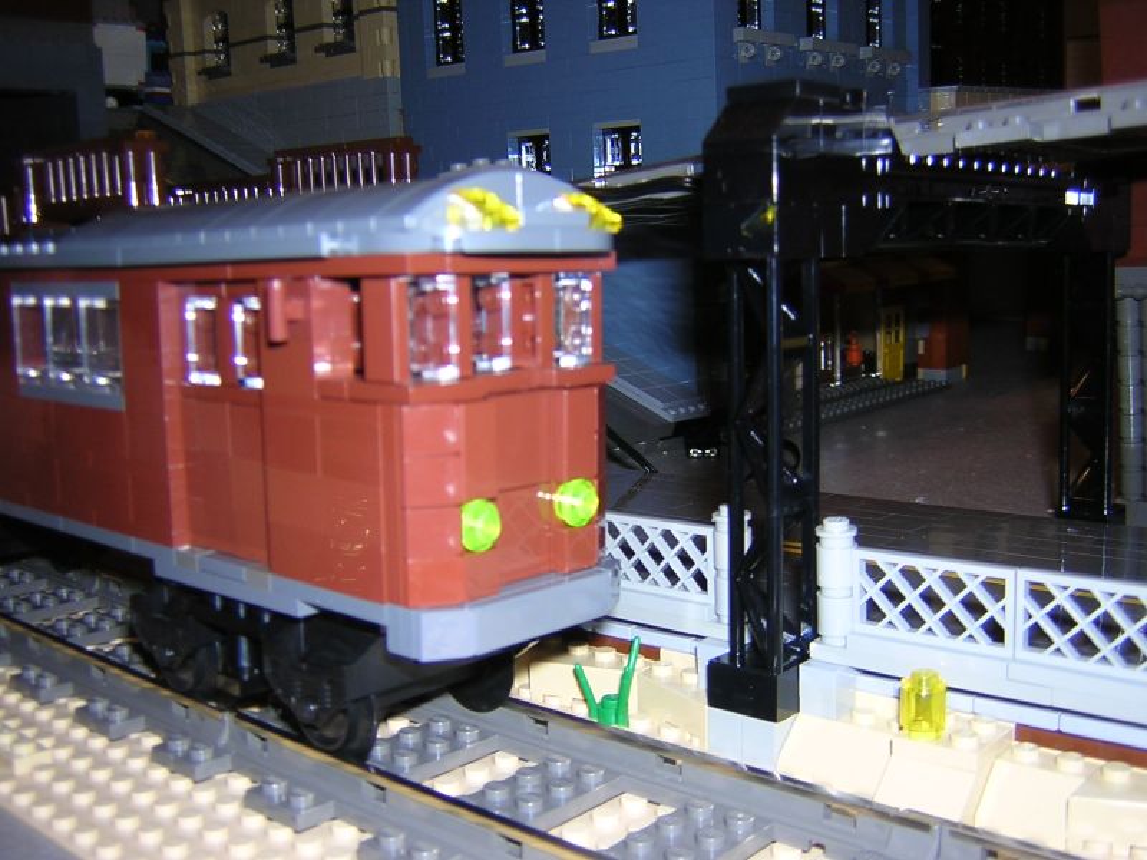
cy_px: 430
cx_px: 574
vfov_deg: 39.7
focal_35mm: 36
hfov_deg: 51.4
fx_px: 1193
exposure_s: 1/60.1
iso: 100
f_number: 2.6
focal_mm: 4.7
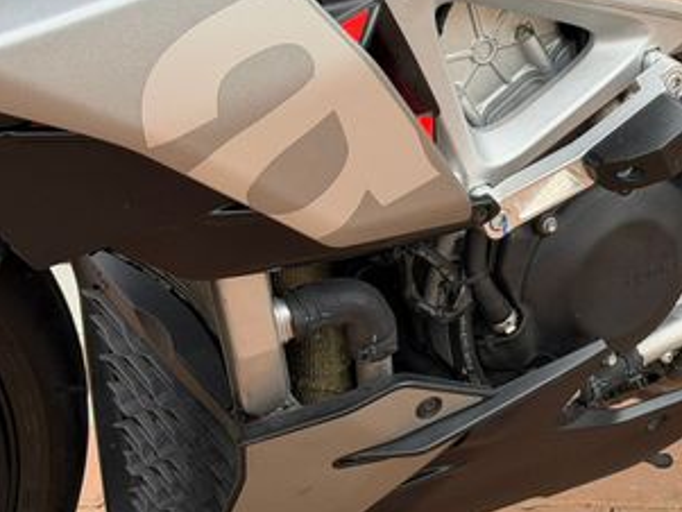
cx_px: 684
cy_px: 82
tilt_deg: -9.2
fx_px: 2010
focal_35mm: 102
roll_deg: +3.0
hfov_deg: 18.7
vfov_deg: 14.4
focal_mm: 6.76
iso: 64
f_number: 1.78
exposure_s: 1/574
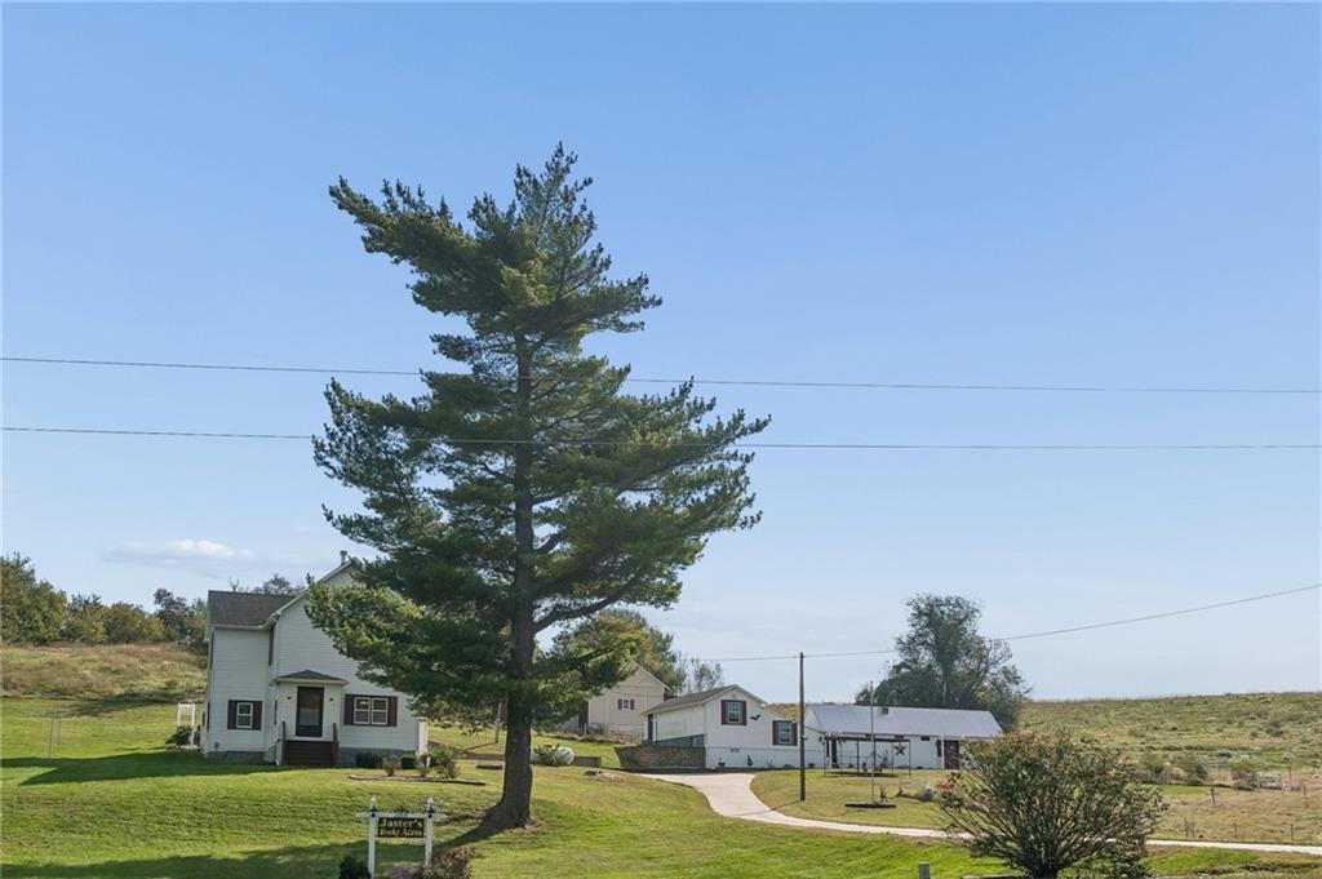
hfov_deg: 55.8
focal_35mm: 34
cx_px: 661
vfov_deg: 38.8
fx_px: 1248
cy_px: 440
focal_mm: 23
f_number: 5.6
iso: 100
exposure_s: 1/1250
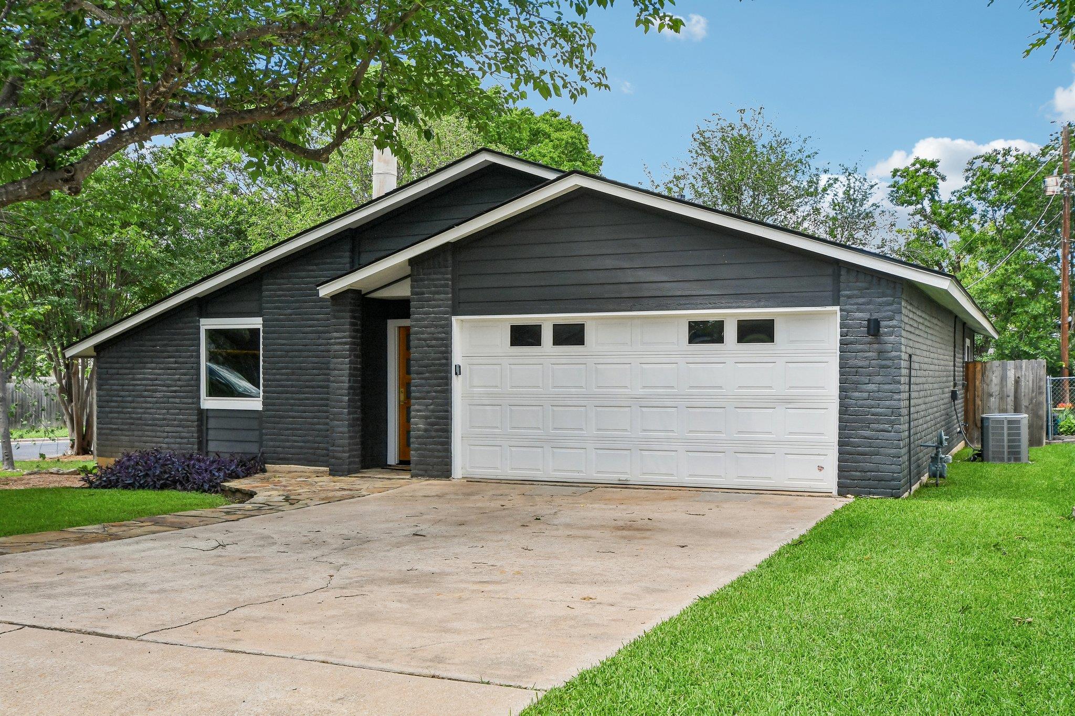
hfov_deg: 53.1
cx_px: 538
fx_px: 1075
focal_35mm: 36
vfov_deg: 36.9
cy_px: 358
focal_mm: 24
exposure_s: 1/800
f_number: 8
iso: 400
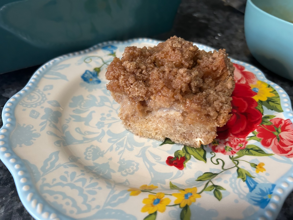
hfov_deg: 67.3
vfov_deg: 53.1
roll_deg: -0.9
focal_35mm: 26
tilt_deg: -40.7
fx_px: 220
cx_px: 146
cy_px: 110
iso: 320
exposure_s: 1/60
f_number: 1.5
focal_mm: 5.7
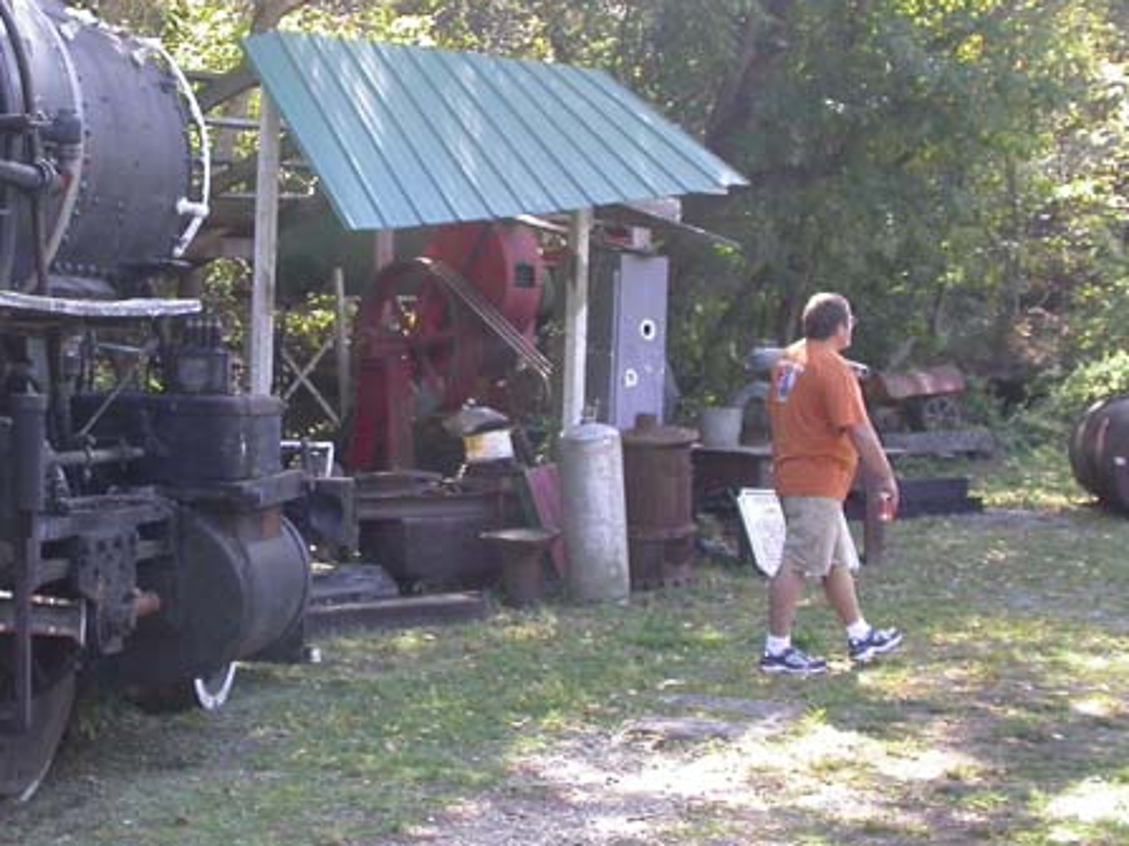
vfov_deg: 21.6
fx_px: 2217
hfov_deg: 28.1
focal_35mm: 68
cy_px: 326
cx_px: 260
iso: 100
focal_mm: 7.85
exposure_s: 1/107
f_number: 3.7
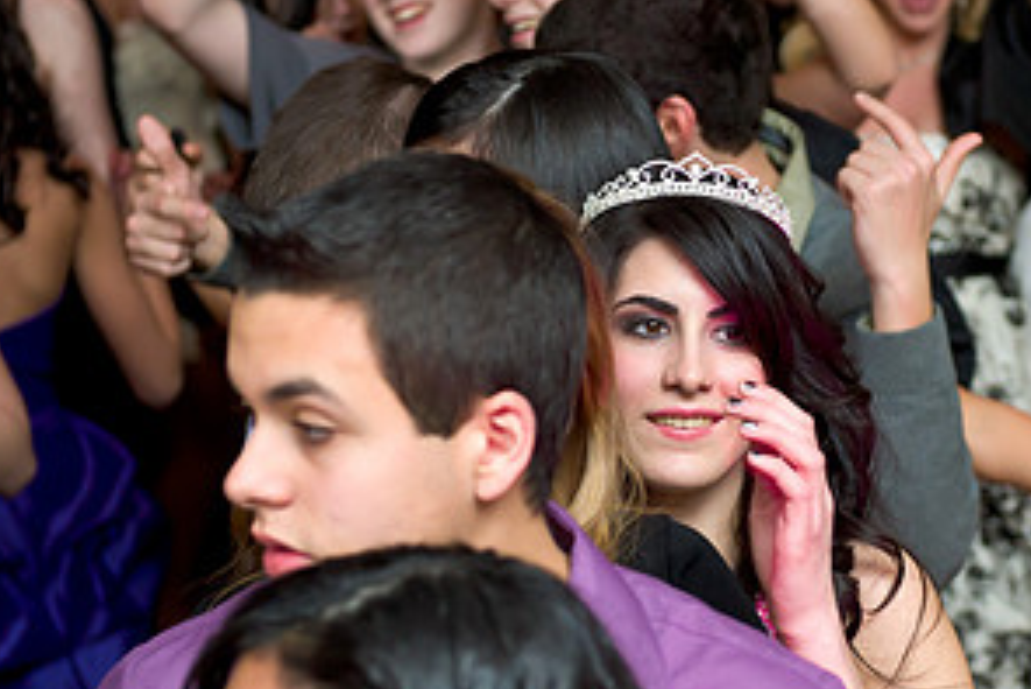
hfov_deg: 17.8
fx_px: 3266
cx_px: 765
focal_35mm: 114
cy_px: 437
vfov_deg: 12.0
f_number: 3.2
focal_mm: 58
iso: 1600
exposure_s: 1/100
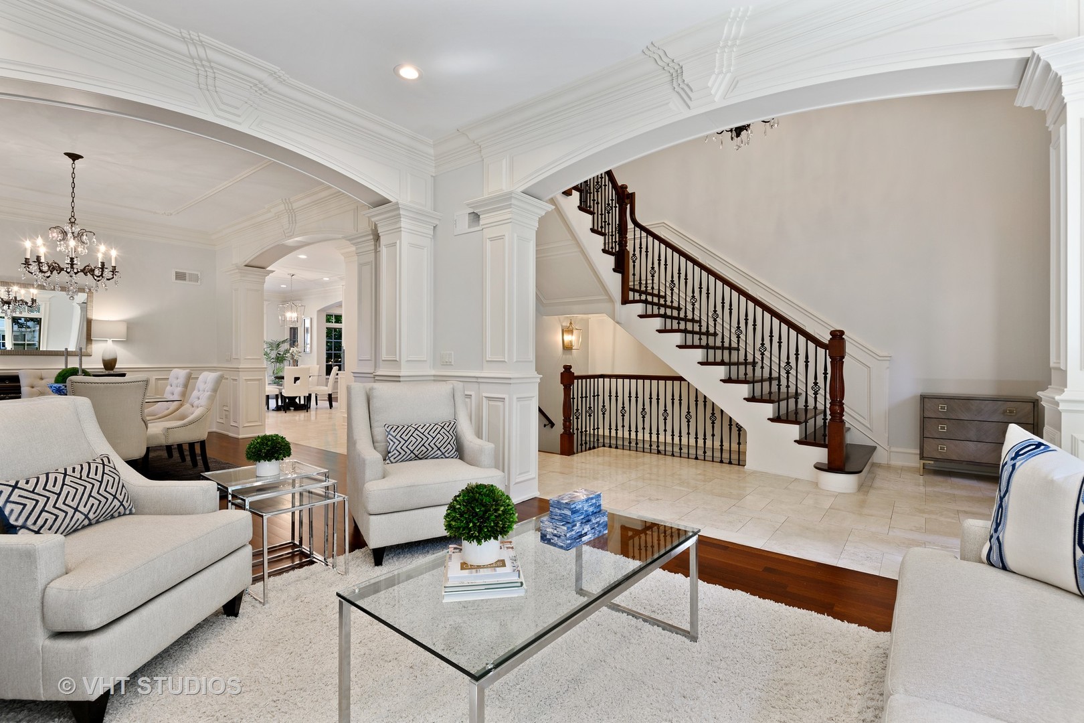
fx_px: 482
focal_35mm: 16
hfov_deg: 96.7
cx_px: 542
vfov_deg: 73.7
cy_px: 362
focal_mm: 16
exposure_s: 1/4
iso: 200
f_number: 9.5
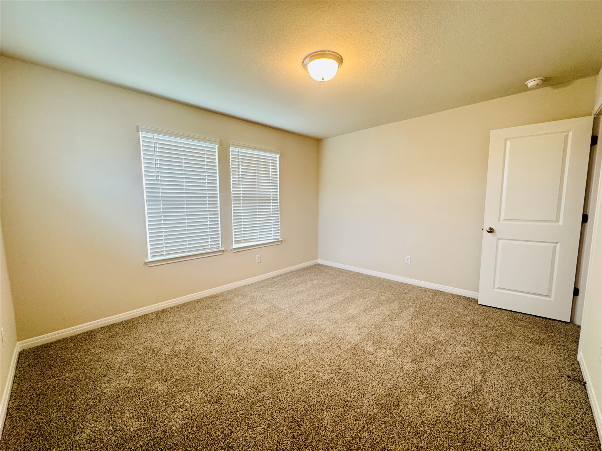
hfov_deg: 102.1
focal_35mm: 14
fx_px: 243
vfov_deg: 85.7
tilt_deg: -6.2
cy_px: 226
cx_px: 301
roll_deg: +0.4
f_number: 2.2
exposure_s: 1/60
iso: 250
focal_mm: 2.22
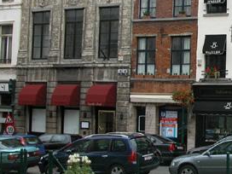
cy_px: 48
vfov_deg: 18.3
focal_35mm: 80
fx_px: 536
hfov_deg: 23.0
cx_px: 254
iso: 100
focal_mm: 8.9
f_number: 4.5
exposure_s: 1/177
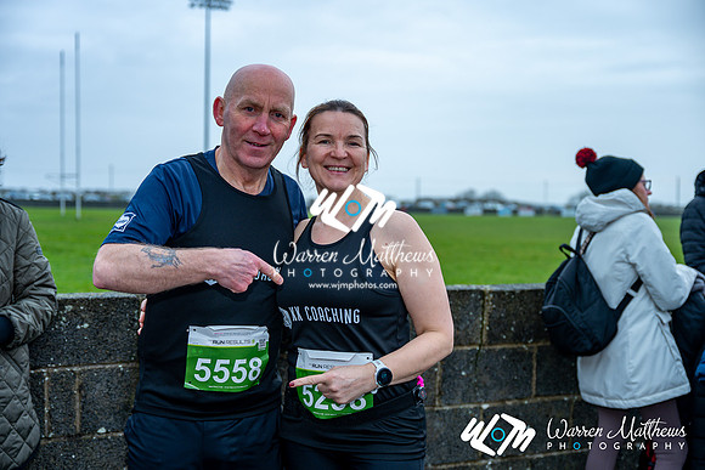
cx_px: 352
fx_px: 901
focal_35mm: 46
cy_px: 235
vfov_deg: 29.3
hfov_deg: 42.7
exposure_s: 1/320
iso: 100
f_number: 2.8
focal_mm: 46
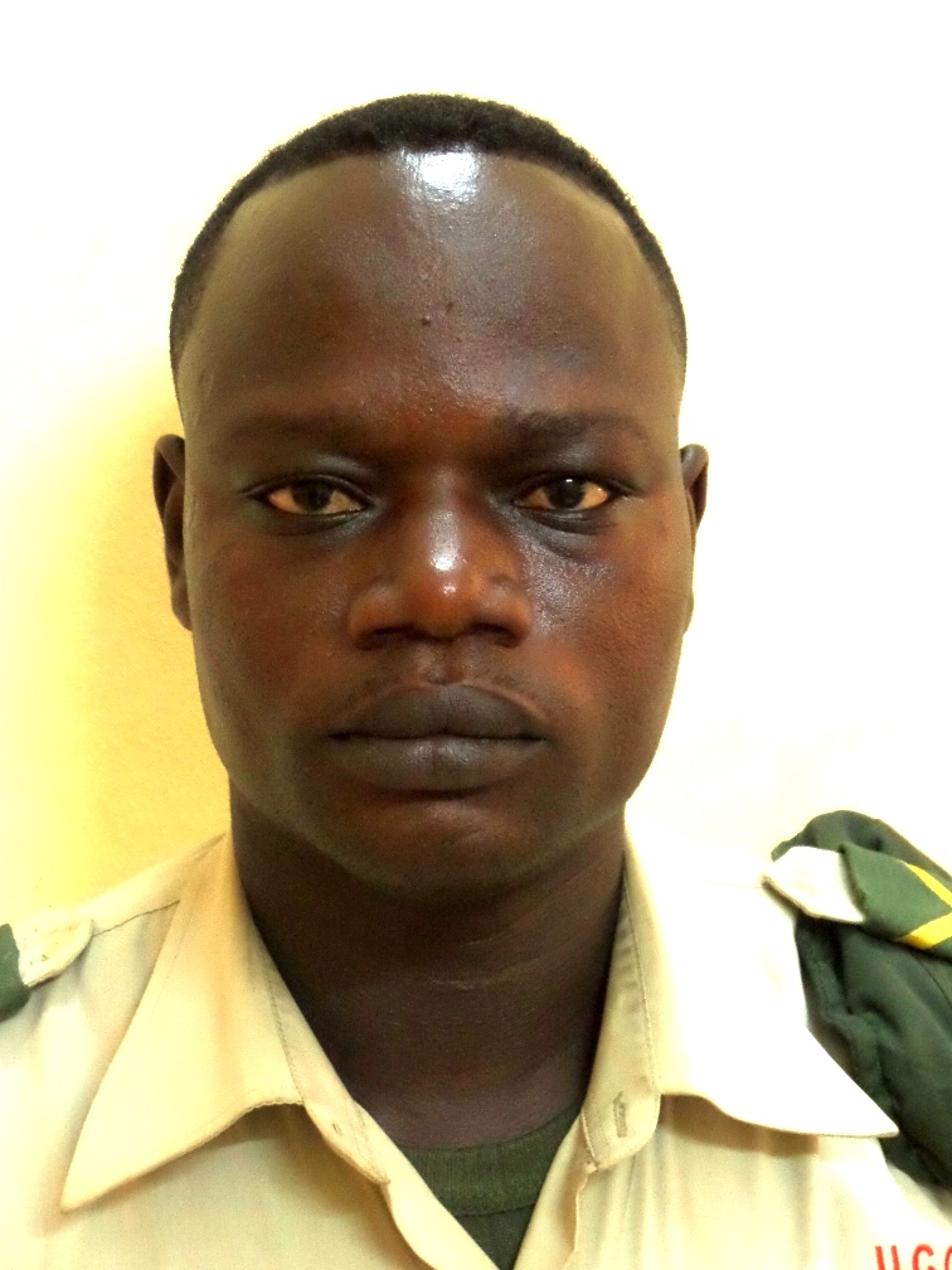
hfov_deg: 22.6
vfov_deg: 29.8
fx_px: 2383
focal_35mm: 65
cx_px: 477
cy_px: 626
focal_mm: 11.4
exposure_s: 1/20
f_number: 3.6
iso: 800
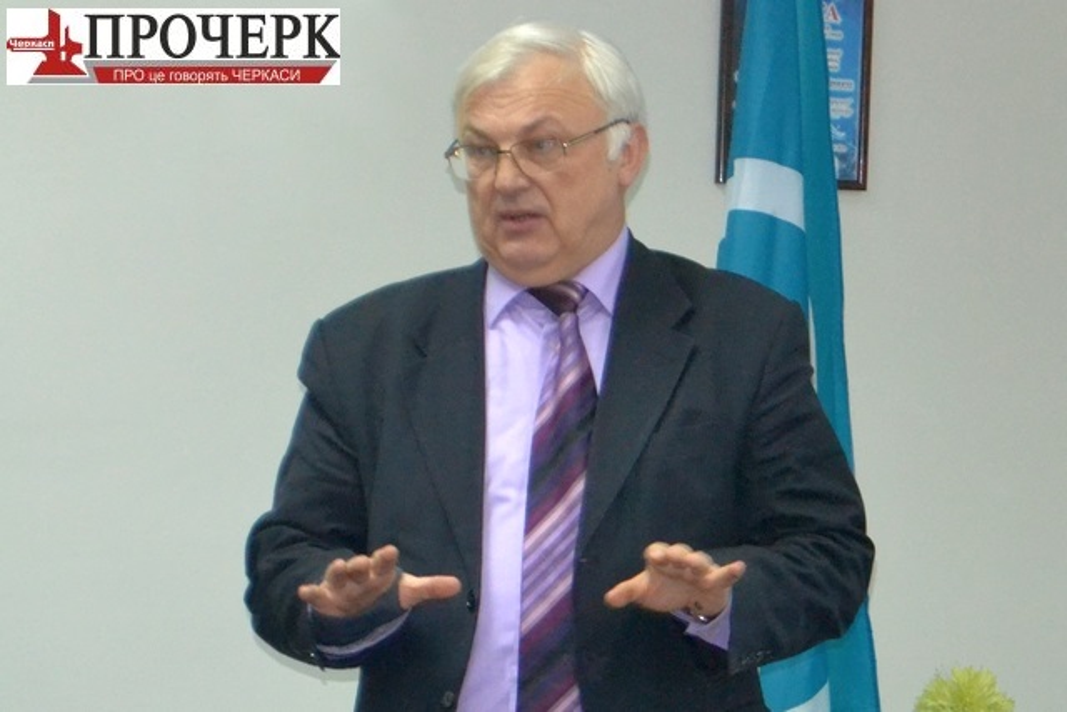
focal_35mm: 68
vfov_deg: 20.2
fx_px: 2001
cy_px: 356
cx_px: 534
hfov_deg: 29.9
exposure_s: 1/60
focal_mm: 45
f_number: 5.3
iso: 2500
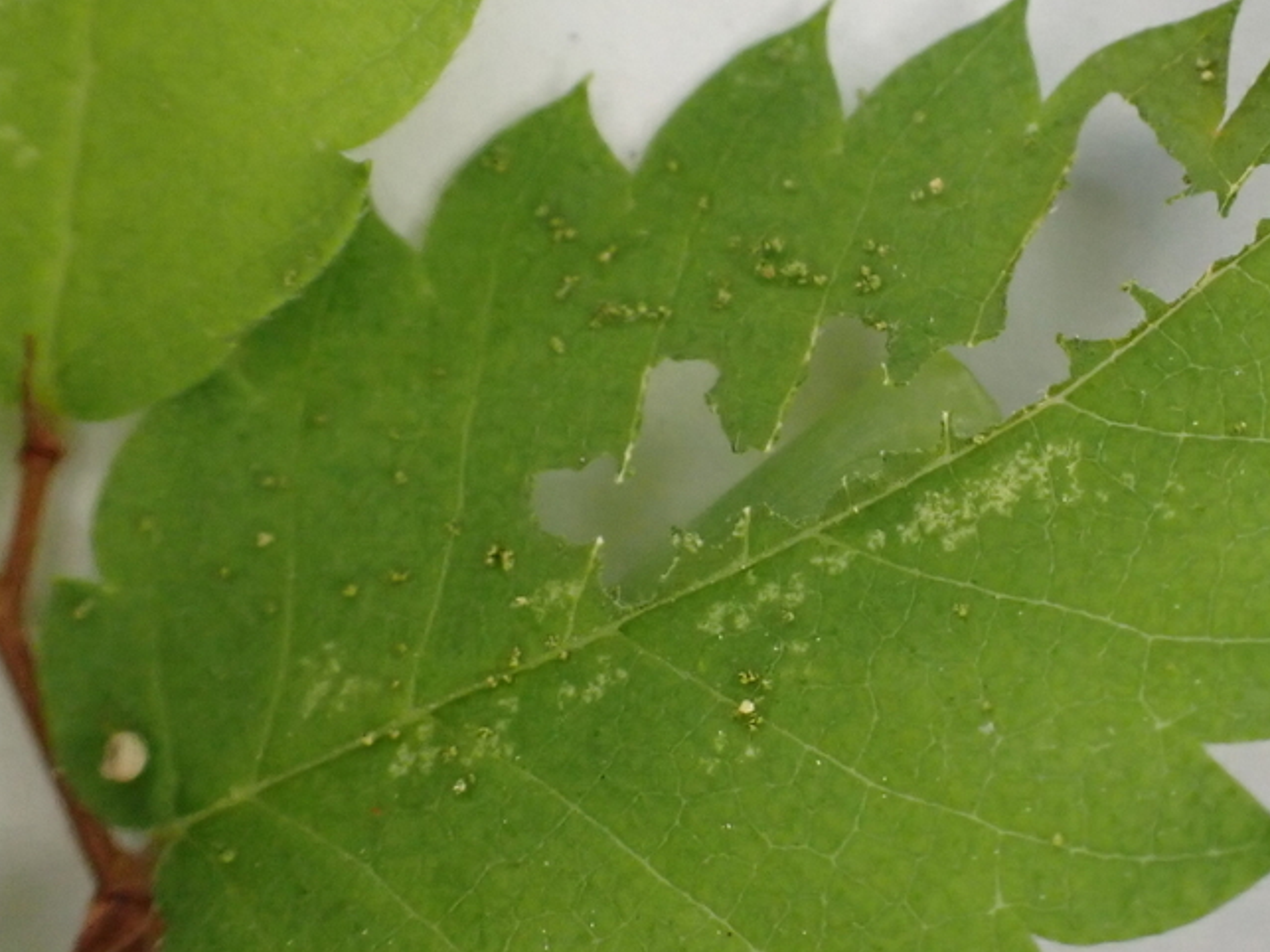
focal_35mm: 56
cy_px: 409
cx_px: 887
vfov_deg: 26.1
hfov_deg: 33.9
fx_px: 2054
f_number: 3.2
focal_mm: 5.4
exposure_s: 1/125
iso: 640
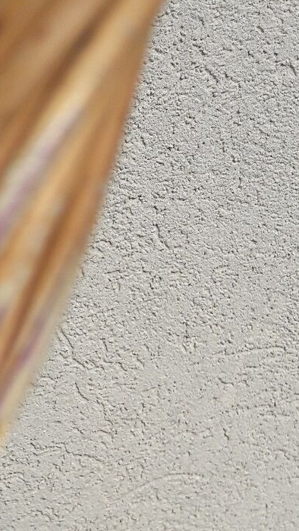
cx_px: 24
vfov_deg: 25.8
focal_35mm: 81
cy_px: 423
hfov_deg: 14.8
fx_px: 1141
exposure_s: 1/2398
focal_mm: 3.7
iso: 40
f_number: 1.9
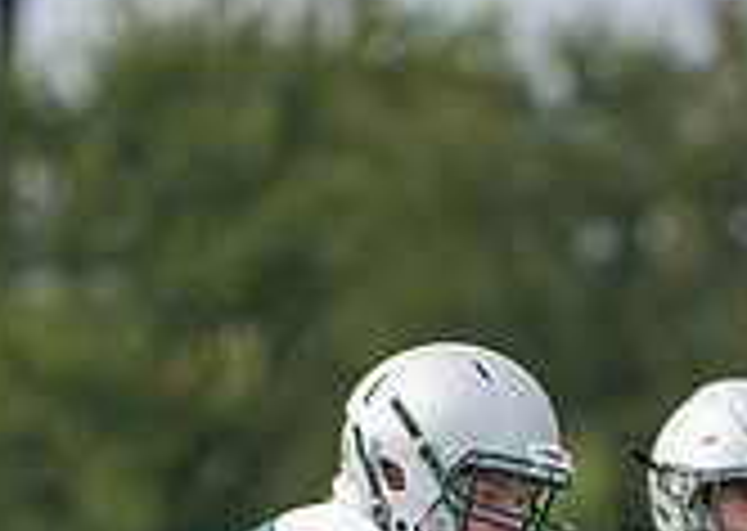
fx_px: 34843
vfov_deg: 0.9
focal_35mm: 1645
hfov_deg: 1.2
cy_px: 959
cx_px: 808
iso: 320
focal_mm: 400
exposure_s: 1/1250
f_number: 5.6
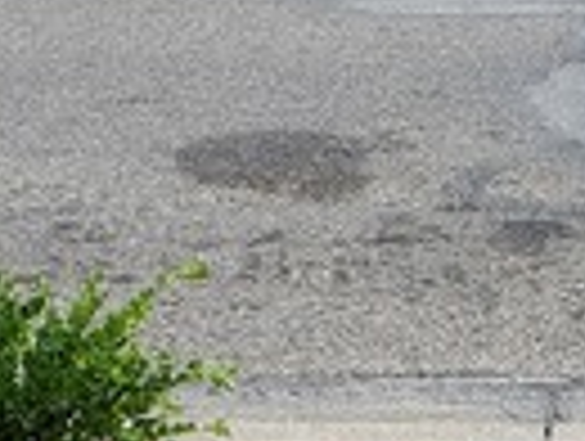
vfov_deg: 10.2
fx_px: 2252
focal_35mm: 133
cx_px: 524
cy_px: 914
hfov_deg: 14.7
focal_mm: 4.3
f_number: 2.4
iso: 50
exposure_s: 1/628
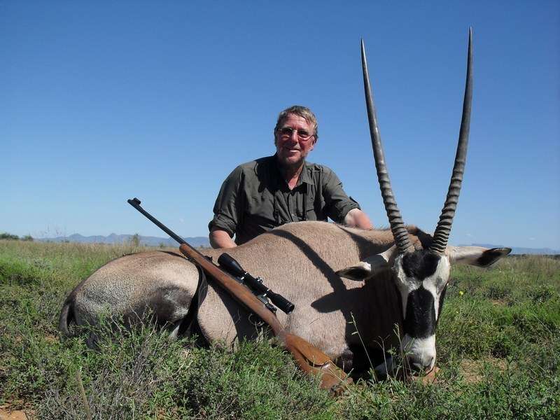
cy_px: 210
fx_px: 615
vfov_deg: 37.7
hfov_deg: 49.0
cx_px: 280
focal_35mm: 38
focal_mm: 6.3
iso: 80
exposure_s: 1/250
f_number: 8.3
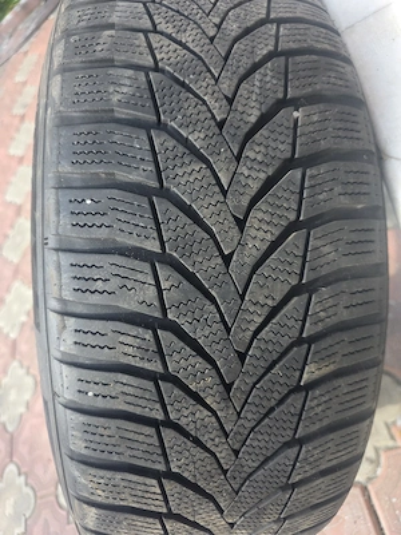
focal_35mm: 23
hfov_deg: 58.9
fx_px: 355
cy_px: 268
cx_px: 200
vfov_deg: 73.9
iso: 32
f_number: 1.7
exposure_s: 1/182
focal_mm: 6.3
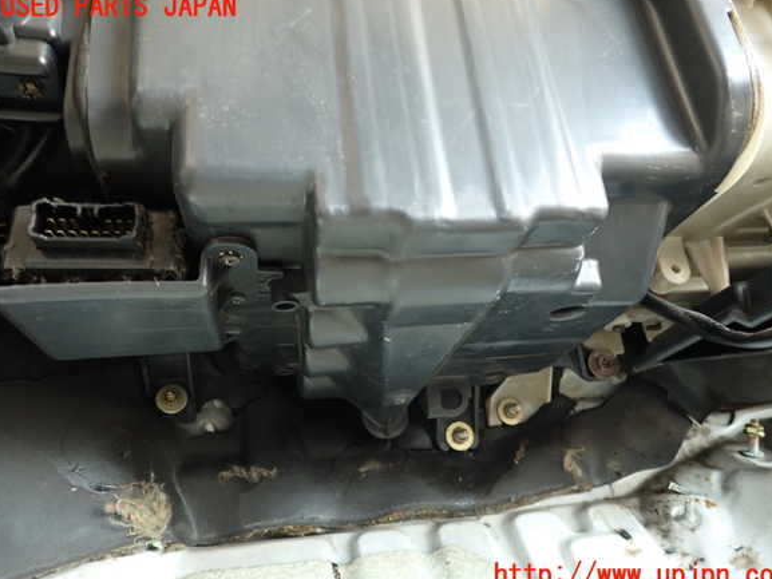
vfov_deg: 53.1
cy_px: 292
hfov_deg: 67.3
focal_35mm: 26
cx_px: 395
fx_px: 580
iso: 200
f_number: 2
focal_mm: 4.5
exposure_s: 1/30
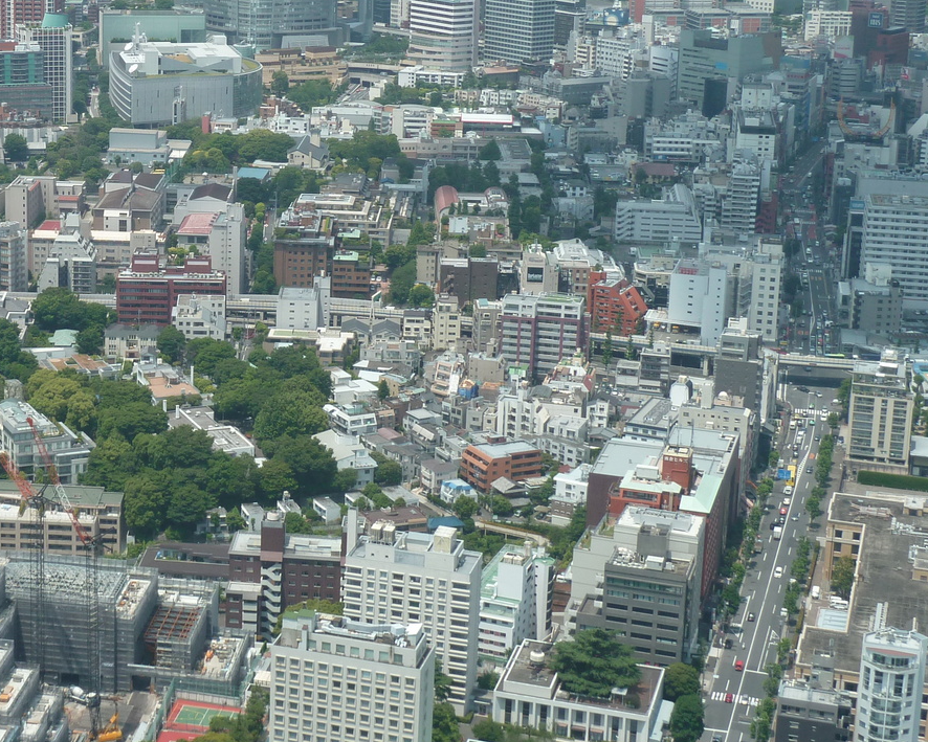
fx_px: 2033
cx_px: 104
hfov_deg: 25.0
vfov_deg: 20.6
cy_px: 227
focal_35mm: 74
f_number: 3.7
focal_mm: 6.9
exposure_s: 1/640
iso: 80
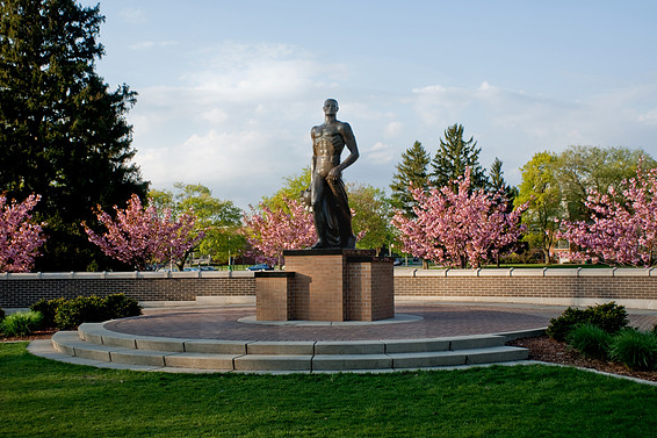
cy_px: 222
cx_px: 334
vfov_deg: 31.2
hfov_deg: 45.4
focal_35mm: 43
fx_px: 784
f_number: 20
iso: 100
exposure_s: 1/640
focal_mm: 28
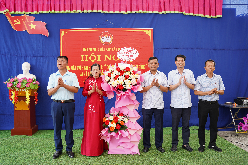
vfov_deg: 42.2
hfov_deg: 60.1
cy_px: 82
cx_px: 124
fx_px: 214
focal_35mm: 31
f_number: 3.2
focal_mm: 31.1
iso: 100
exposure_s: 1/50
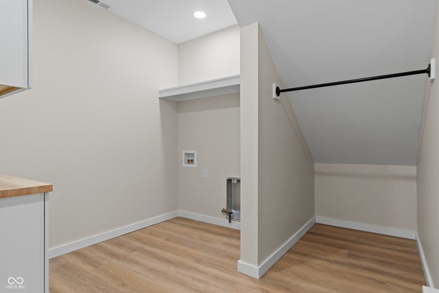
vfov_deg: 63.2
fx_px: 238
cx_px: 220
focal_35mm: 20
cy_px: 146
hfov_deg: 85.4
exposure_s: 1/5
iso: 125
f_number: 5
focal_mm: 13
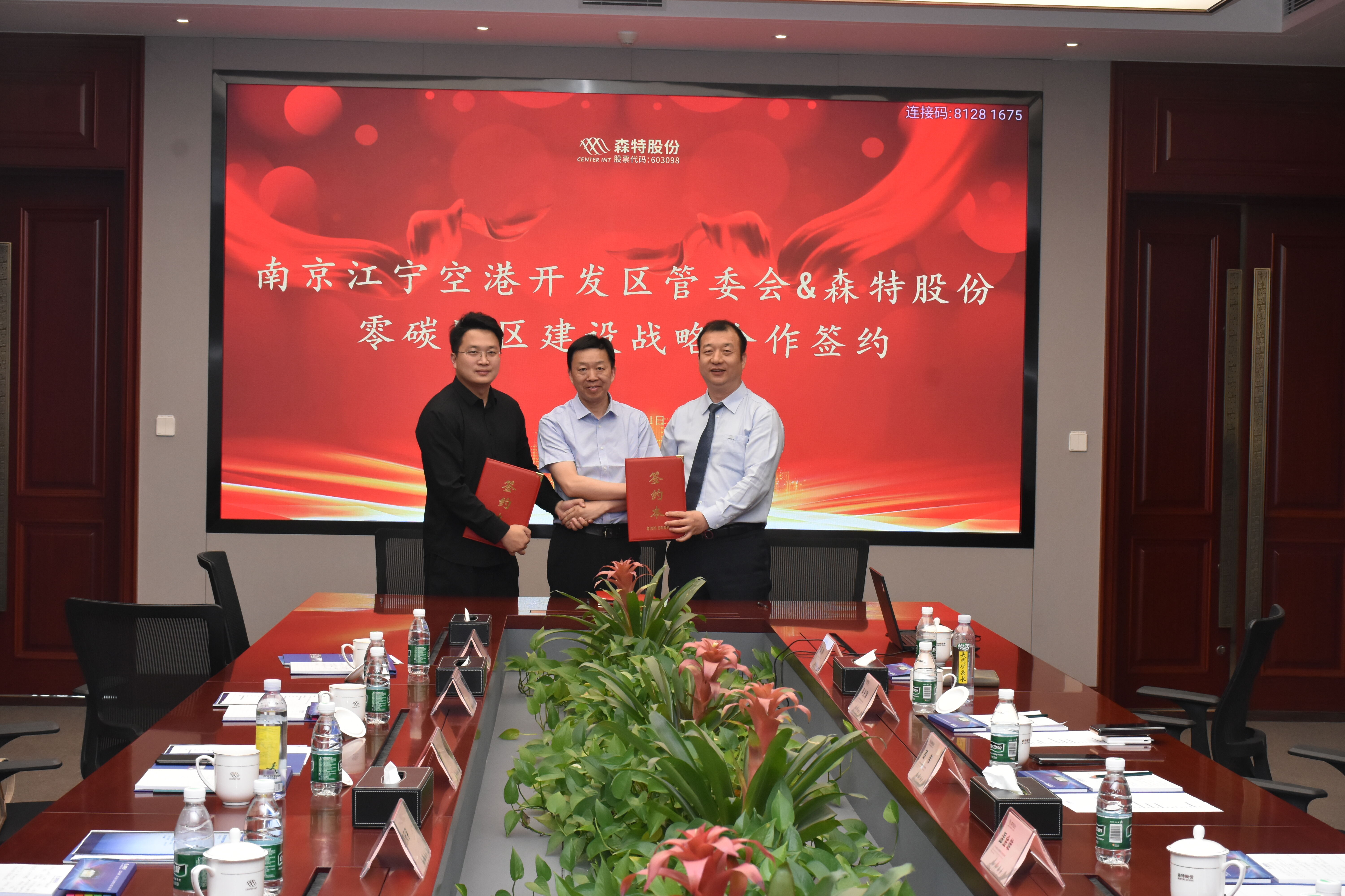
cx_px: 672
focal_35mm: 57
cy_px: 448
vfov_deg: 23.8
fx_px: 2129
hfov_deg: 35.1
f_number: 8
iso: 1600
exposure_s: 1/125
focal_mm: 38
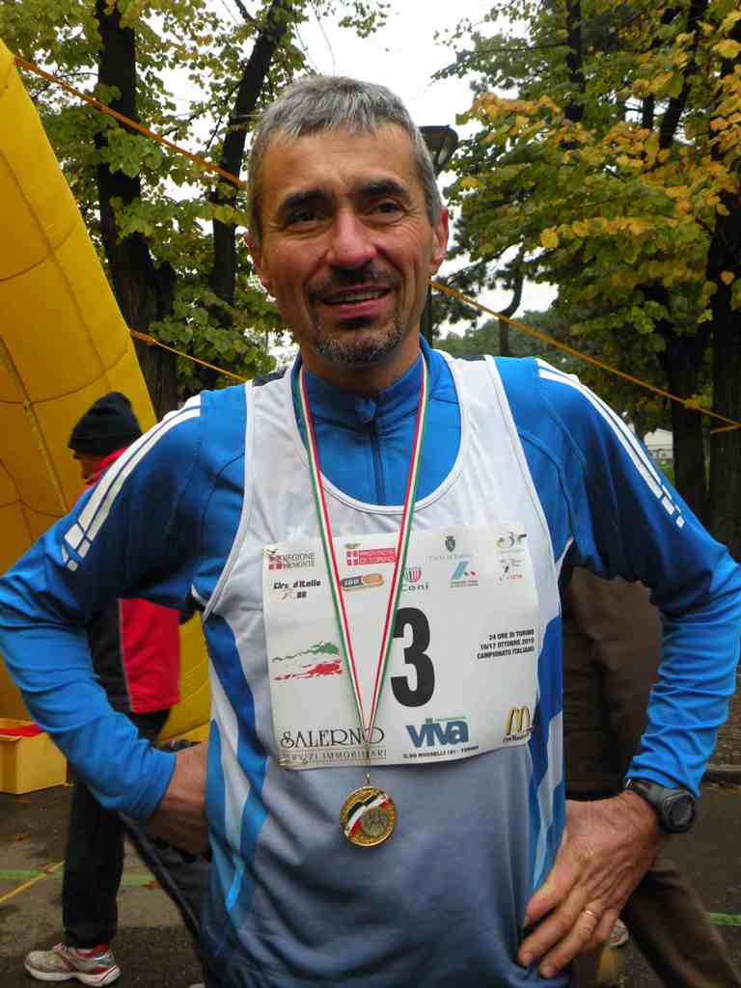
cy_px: 494
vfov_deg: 44.8
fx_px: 1199
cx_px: 370
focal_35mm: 42
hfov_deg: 34.3
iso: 83
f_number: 3.2
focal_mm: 7.4
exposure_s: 1/60.5
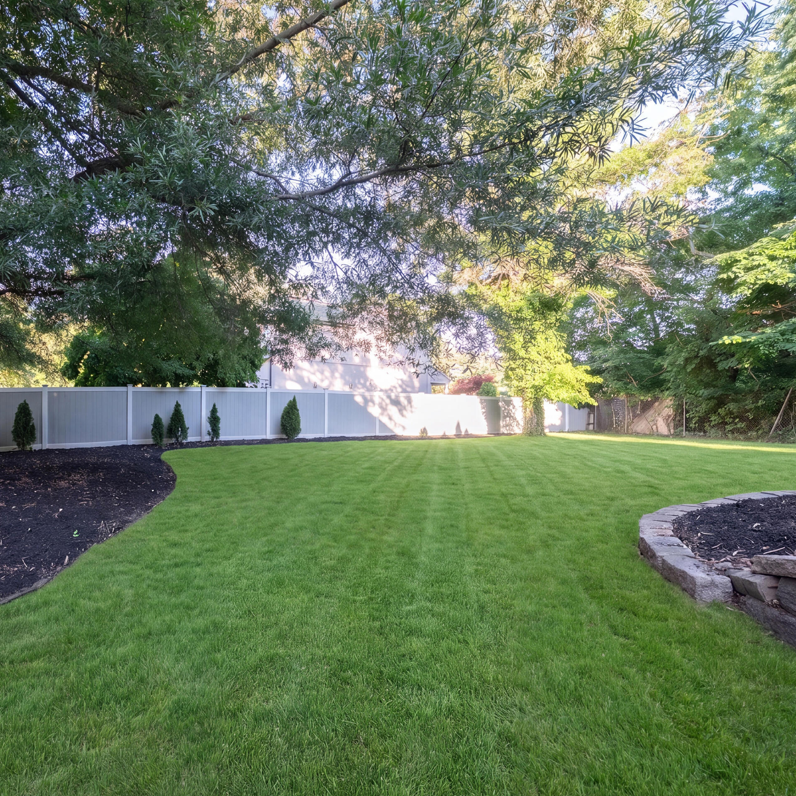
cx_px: 250
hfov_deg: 83.7
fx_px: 416
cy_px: 406
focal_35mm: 16
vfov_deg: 87.4
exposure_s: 1/15
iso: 100
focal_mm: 12
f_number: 7.1
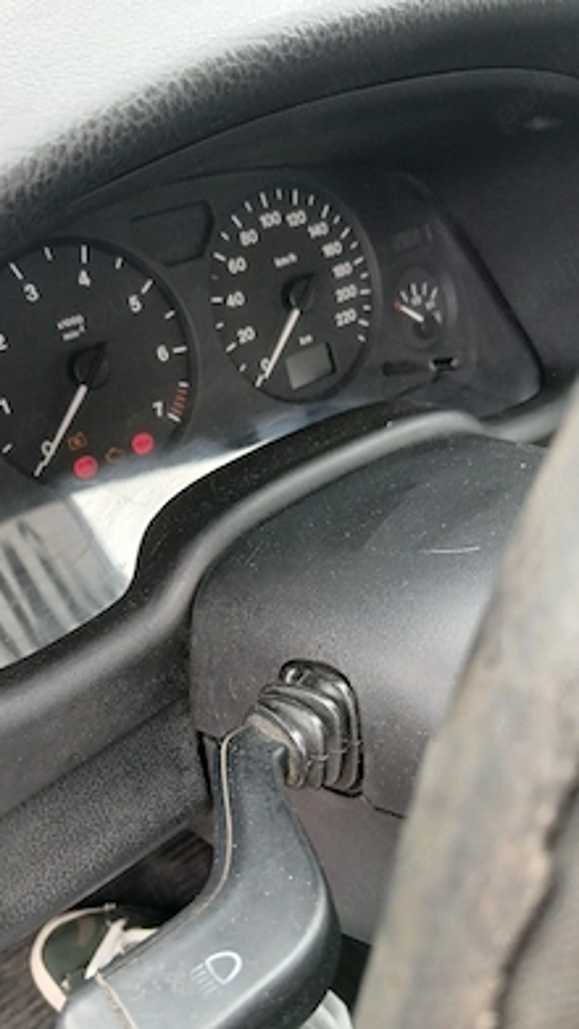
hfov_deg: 39.9
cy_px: 505
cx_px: 221
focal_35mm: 29
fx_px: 791
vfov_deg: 66.1
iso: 160
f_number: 1.8
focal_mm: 3.98
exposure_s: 1/50.3
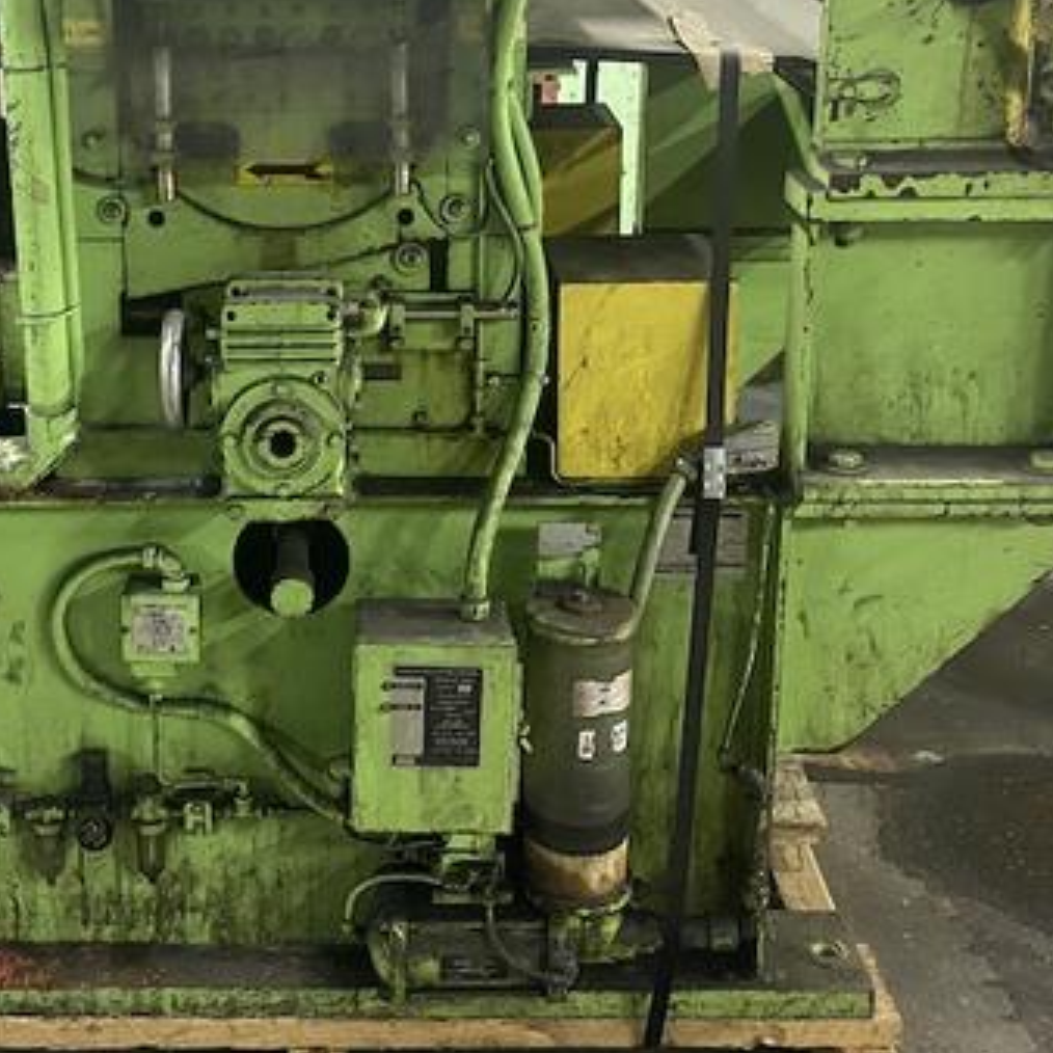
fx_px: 1824
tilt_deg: -15.4
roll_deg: +0.4
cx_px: 299
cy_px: 285
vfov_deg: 31.7
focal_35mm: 53
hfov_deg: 31.8
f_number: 1.8
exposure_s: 1/30
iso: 500
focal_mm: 4.25
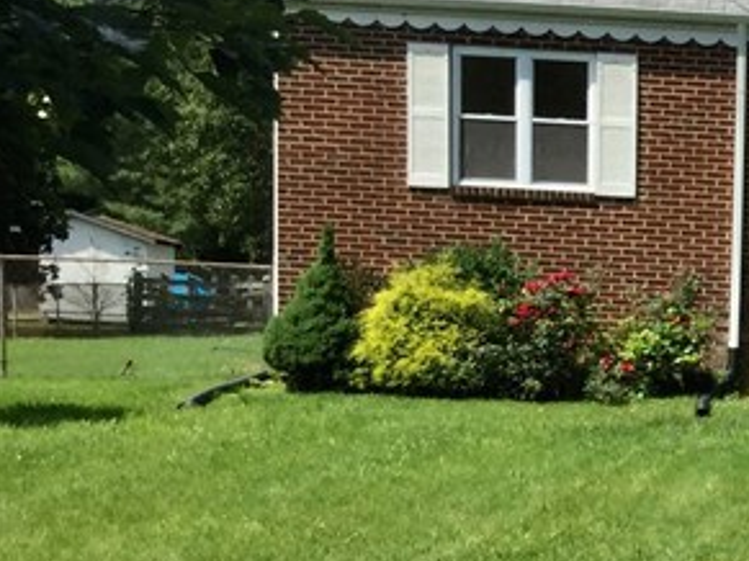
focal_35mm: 109
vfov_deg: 13.4
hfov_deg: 16.2
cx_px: 1192
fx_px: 2358
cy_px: 535
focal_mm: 3.3
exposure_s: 1/1018
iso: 25
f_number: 2.4
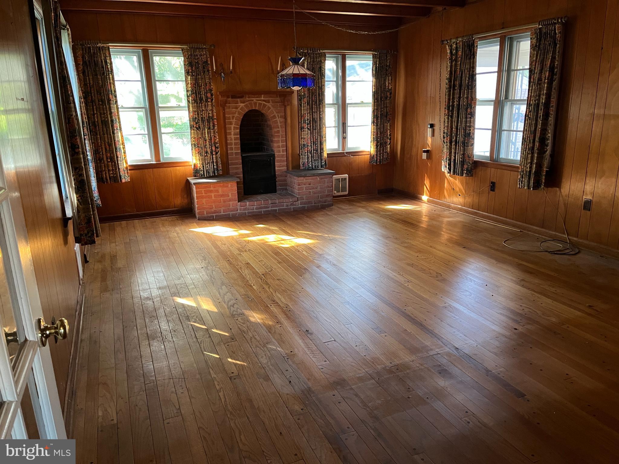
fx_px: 465
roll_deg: +1.5
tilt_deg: -16.7
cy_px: 232
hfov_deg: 67.3
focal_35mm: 26
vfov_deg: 53.1
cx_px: 310
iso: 320
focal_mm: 5.1
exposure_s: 1/60
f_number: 1.6
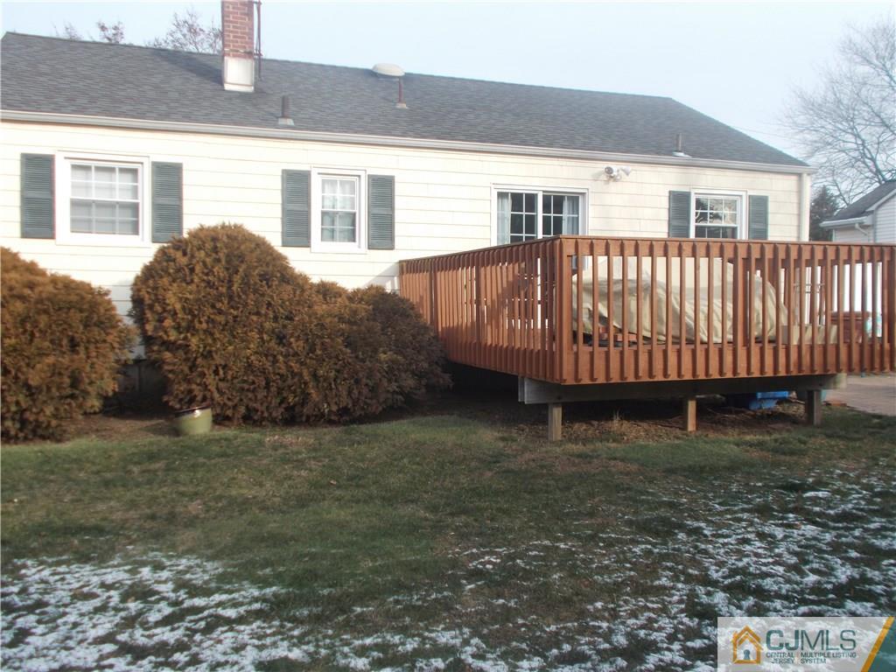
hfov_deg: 54.0
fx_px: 880
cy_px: 336
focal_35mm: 34
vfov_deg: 41.8
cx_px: 448
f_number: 3.6
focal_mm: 6
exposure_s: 1/250
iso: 80
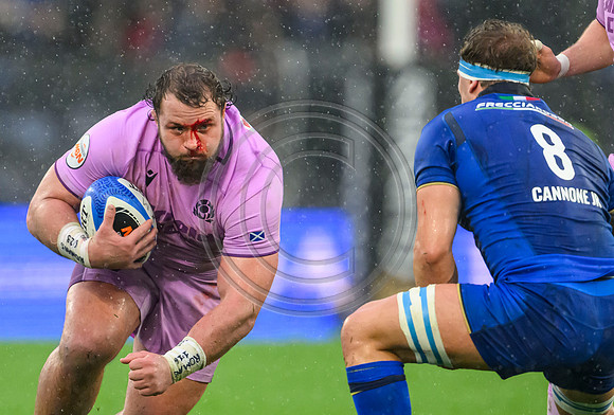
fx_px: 19095
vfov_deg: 1.2
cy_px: 260
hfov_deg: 1.8
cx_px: 248
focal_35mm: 1115
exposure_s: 1/2000
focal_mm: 560
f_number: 4
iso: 5000
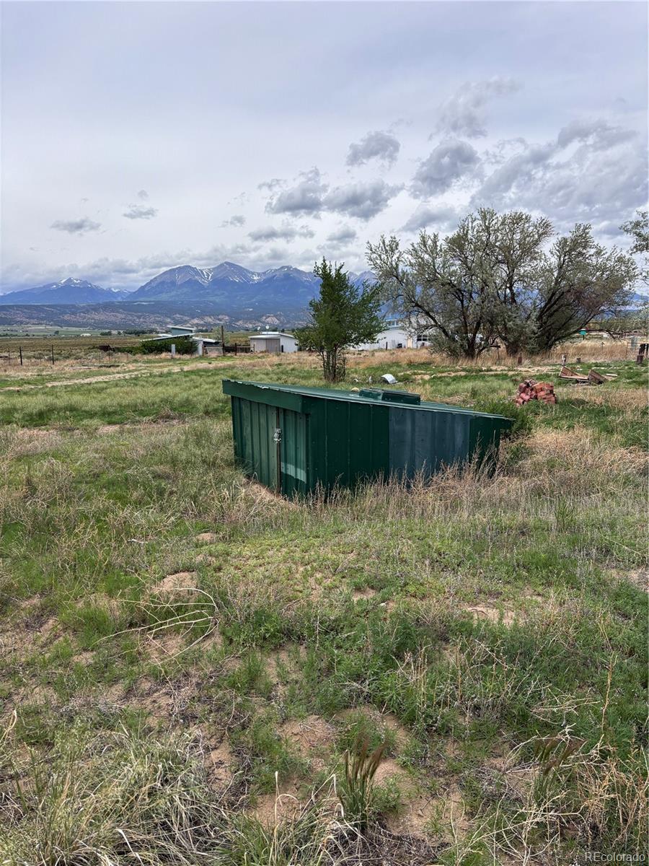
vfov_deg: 67.3
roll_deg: +0.7
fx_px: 650
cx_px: 324
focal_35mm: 26
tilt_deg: -9.4
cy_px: 433
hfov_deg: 53.1
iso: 50
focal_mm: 5.96
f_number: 1.6
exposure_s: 1/5618
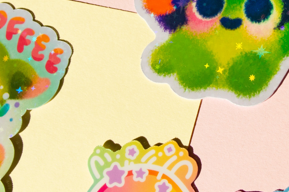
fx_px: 1299
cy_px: 15
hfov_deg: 12.6
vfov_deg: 8.4
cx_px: 259
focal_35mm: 162
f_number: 5.6
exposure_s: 1/640
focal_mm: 32
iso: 100
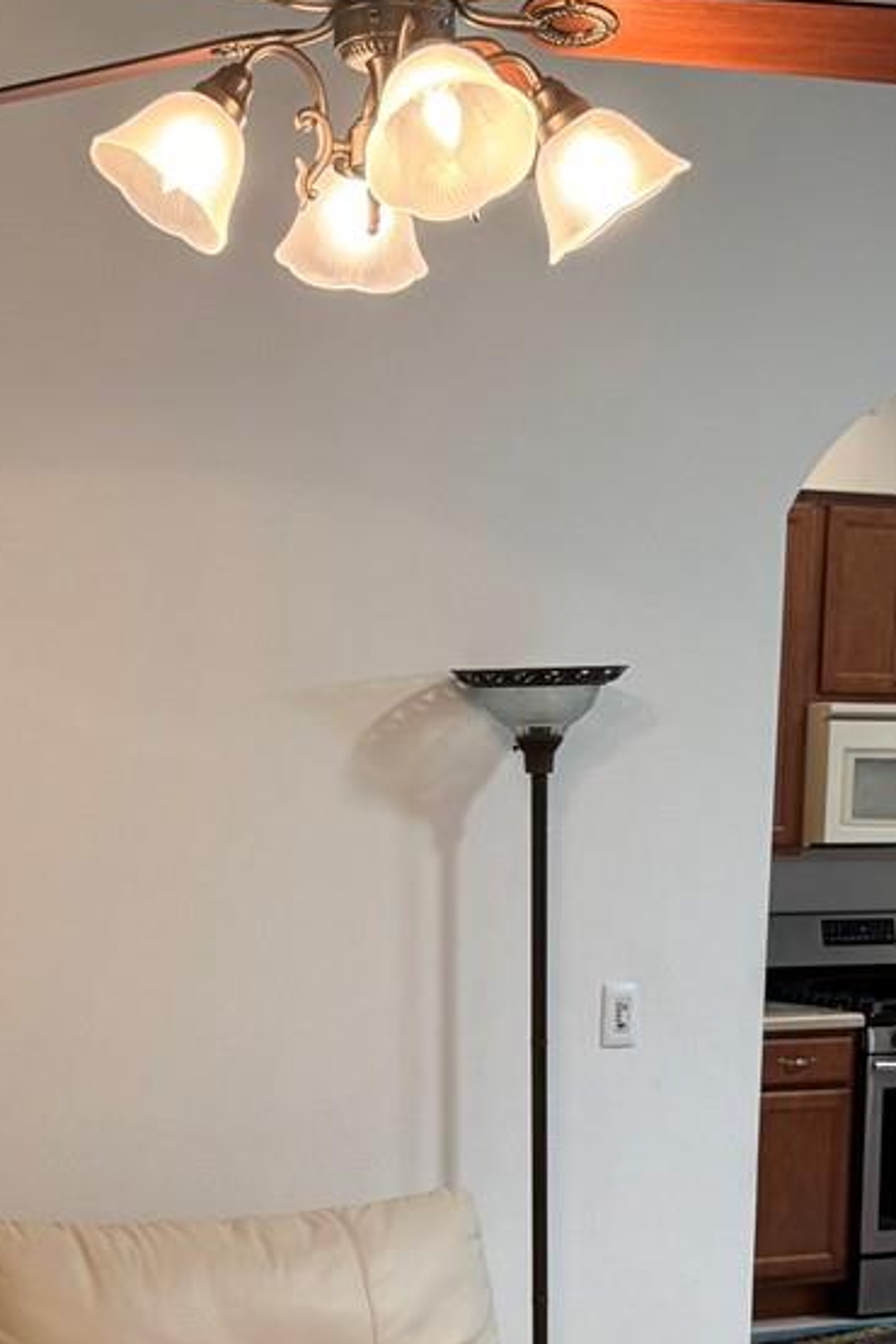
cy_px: 1114
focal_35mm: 72
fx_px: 2688
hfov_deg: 18.8
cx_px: 254
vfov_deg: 27.4
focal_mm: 6.76
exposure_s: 1/120
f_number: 1.78
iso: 200
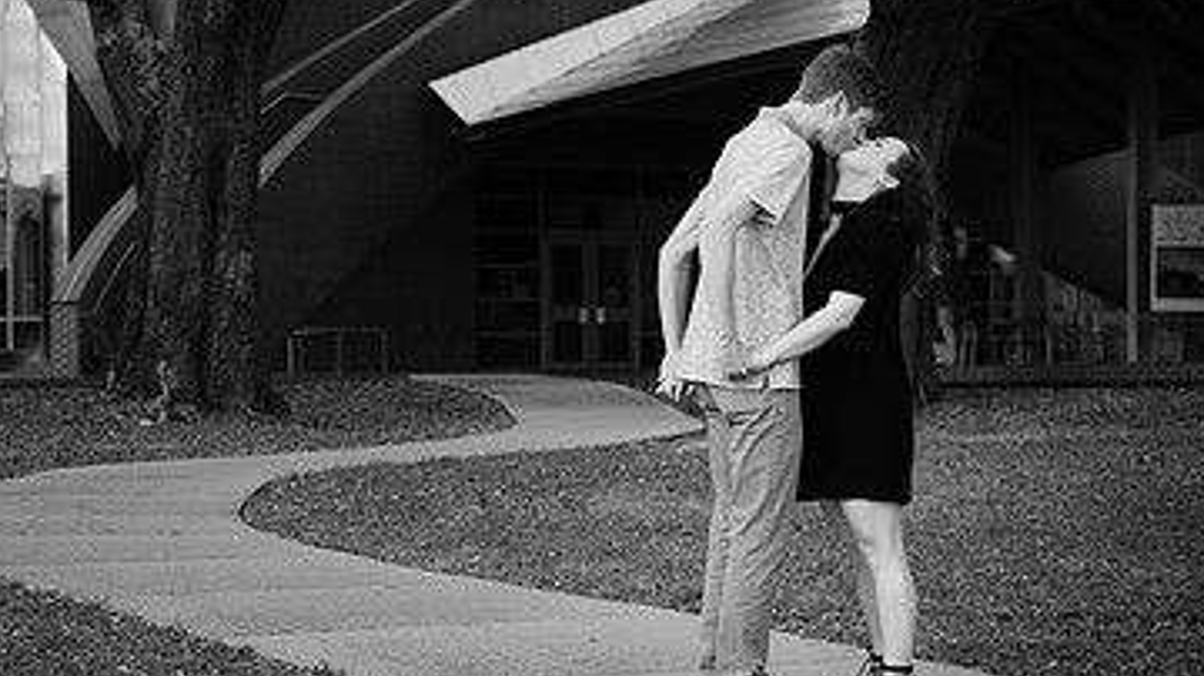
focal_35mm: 93
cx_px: 393
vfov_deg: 12.9
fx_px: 2967
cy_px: 517
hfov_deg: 22.8
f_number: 2
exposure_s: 1/4000
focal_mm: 35
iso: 400
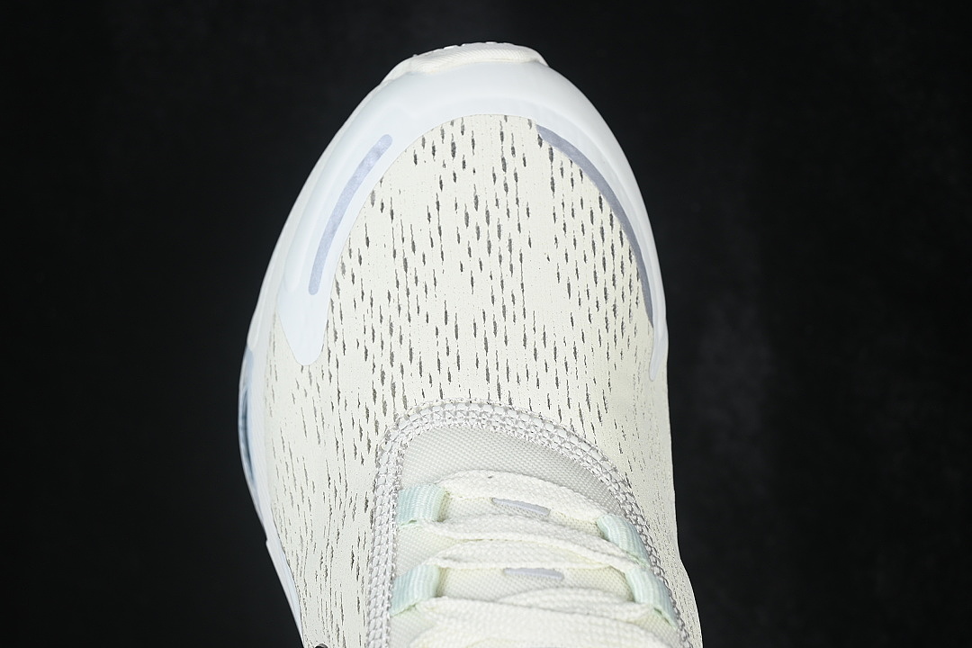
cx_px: 486
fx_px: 2025
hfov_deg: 27.0
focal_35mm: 75
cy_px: 324
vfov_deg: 18.2
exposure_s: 1/80
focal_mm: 50
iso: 160
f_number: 7.1
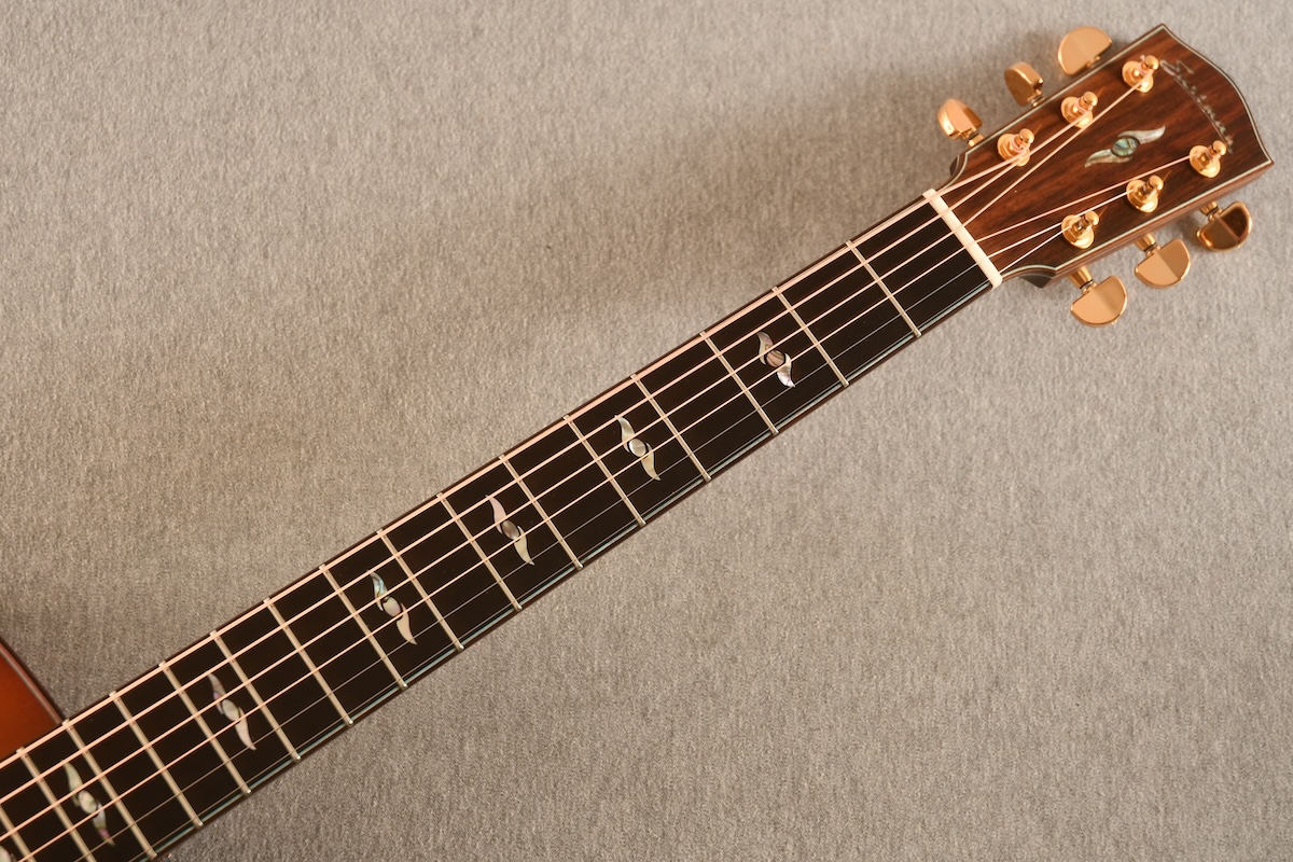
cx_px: 646
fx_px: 2370
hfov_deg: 30.5
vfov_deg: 20.6
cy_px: 431
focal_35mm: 66
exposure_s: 1/10
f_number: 5
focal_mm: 44
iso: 200
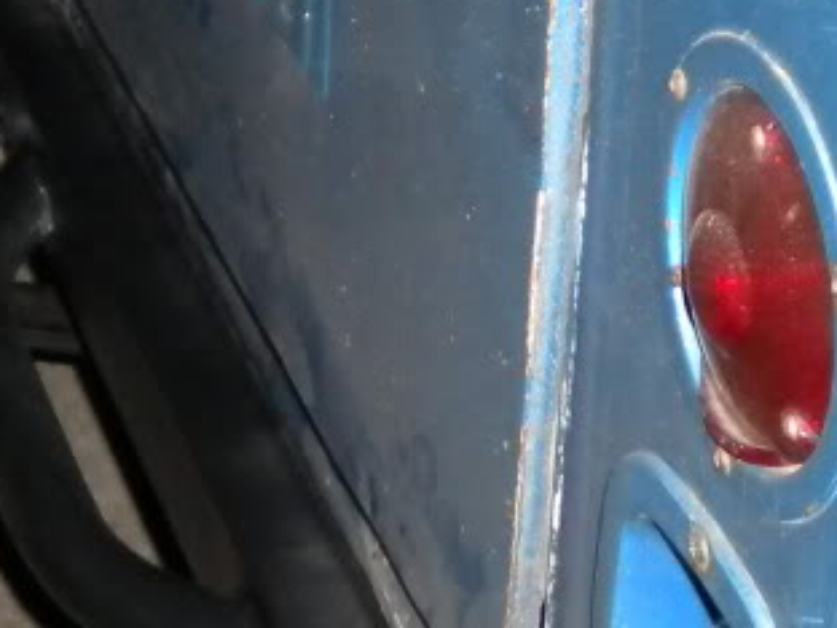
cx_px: 287
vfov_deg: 12.8
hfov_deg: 17.1
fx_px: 2781
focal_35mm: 115
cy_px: 521
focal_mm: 6.3
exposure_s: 1/30
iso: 400
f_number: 3.1
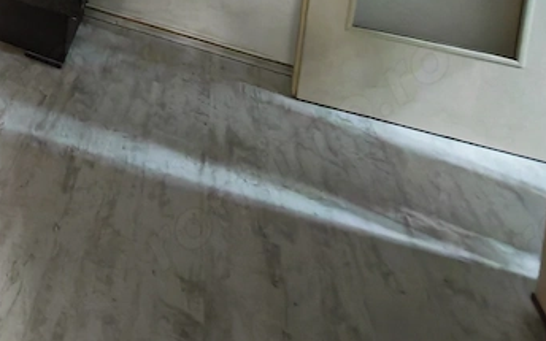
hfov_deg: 31.5
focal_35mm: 37
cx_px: -240
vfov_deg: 23.5
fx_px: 551
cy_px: -227
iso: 1000
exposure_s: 1/20
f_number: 2
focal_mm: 1.82
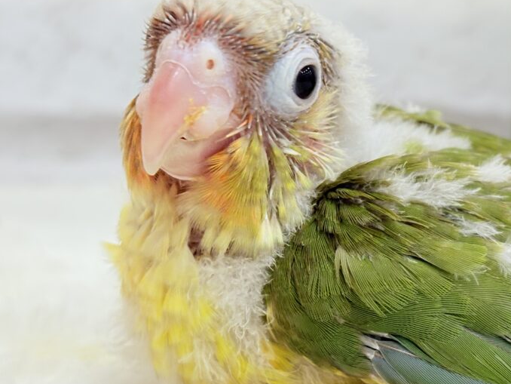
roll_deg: +0.1
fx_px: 1359
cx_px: 380
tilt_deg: -8.5
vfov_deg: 16.1
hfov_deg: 21.1
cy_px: 209
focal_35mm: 92
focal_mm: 5.96
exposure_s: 1/100
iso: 80
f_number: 1.6
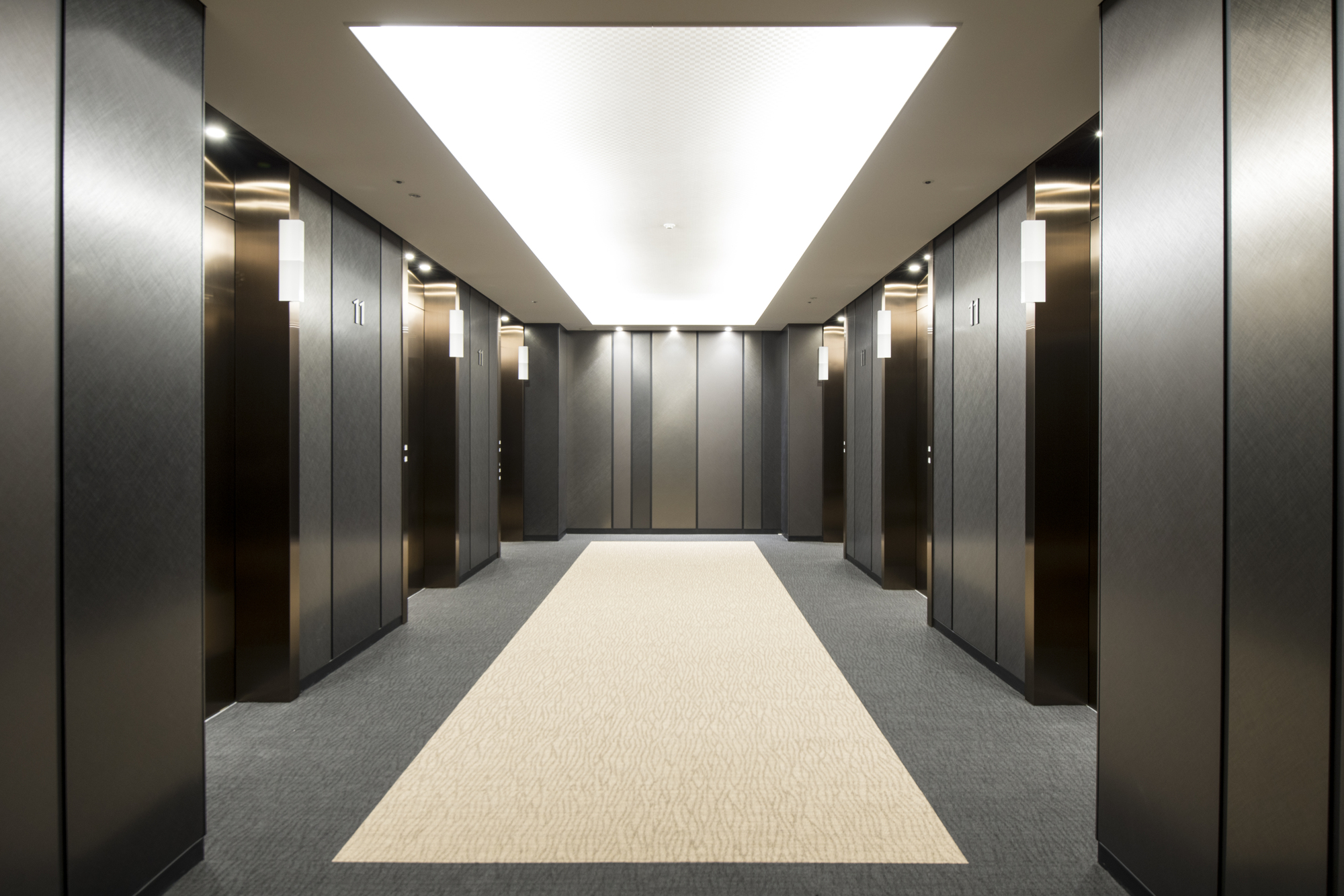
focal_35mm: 21
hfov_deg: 81.2
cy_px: 448
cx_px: 672
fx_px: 784
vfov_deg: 59.5
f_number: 8
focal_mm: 21
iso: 400
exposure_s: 1/1.67
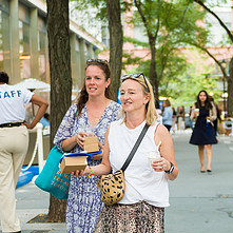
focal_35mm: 89
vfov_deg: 19.5
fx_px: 678
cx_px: 188
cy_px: 145
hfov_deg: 19.3
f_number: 3.2
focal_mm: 40
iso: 800
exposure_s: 1/640
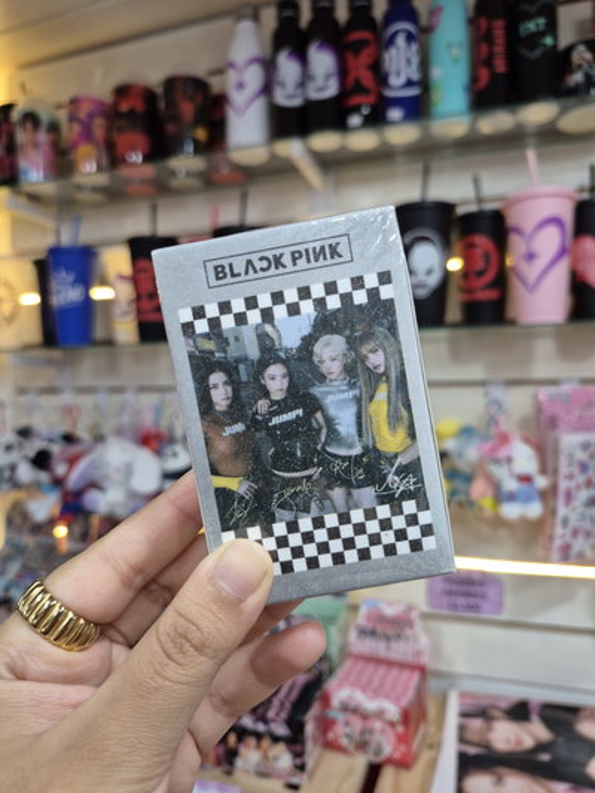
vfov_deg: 73.9
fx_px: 527
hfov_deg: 58.9
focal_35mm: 23
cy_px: 396
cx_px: 298
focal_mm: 5.4
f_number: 1.8
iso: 320
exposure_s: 1/100
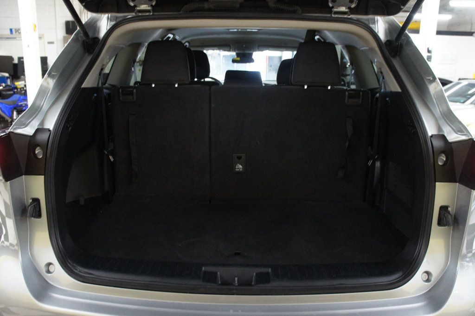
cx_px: 238
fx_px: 356
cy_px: 158
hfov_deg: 67.4
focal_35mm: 27
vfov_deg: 47.9
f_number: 3.5
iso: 1600
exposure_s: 1/40
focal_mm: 18
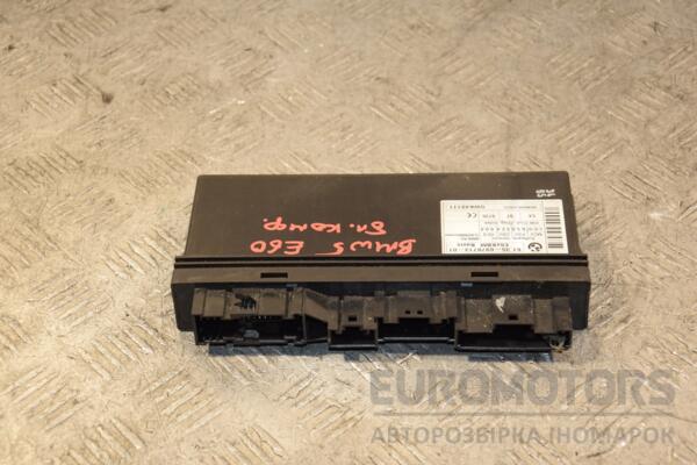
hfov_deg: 23.4
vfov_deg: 15.7
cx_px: 348
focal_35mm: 87
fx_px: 1684
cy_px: 232
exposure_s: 1/200
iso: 800
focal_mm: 58
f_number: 5.3
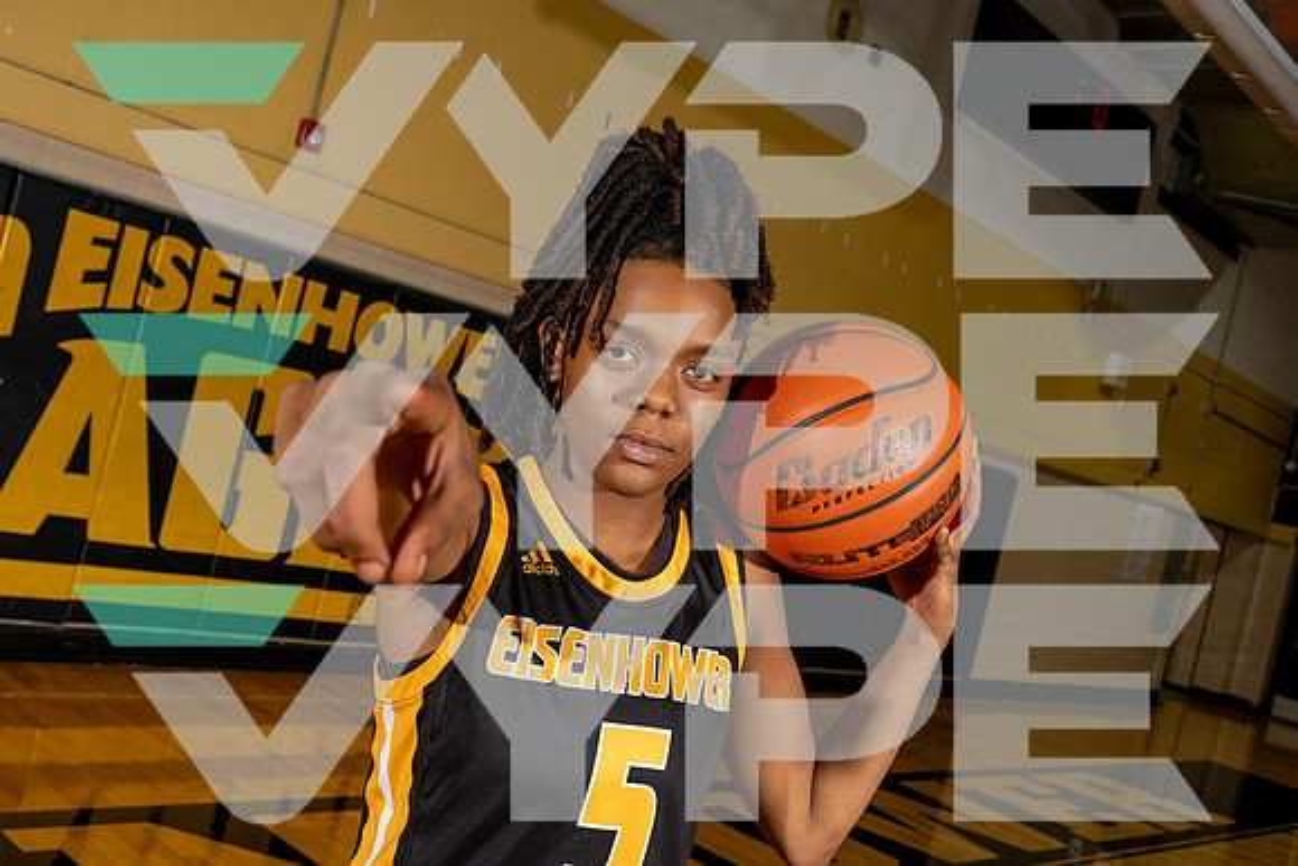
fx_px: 1298
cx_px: 649
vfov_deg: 36.9
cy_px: 433
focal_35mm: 36
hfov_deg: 53.1
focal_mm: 36
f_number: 8
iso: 800
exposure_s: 1/250
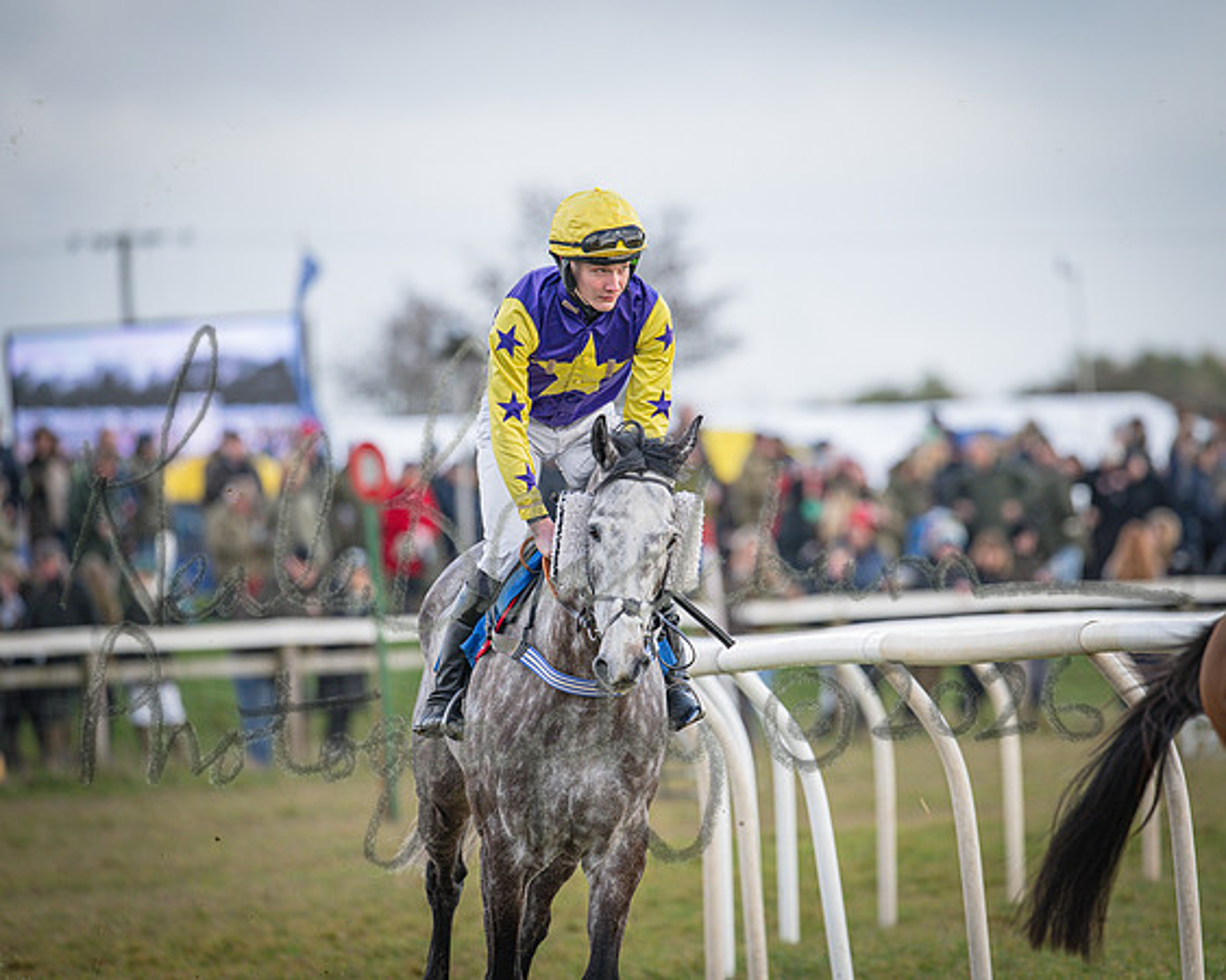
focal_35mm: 450
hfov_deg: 4.3
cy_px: 490
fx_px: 16340
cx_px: 620
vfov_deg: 3.4
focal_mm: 400
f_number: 5
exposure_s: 1/1250
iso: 800
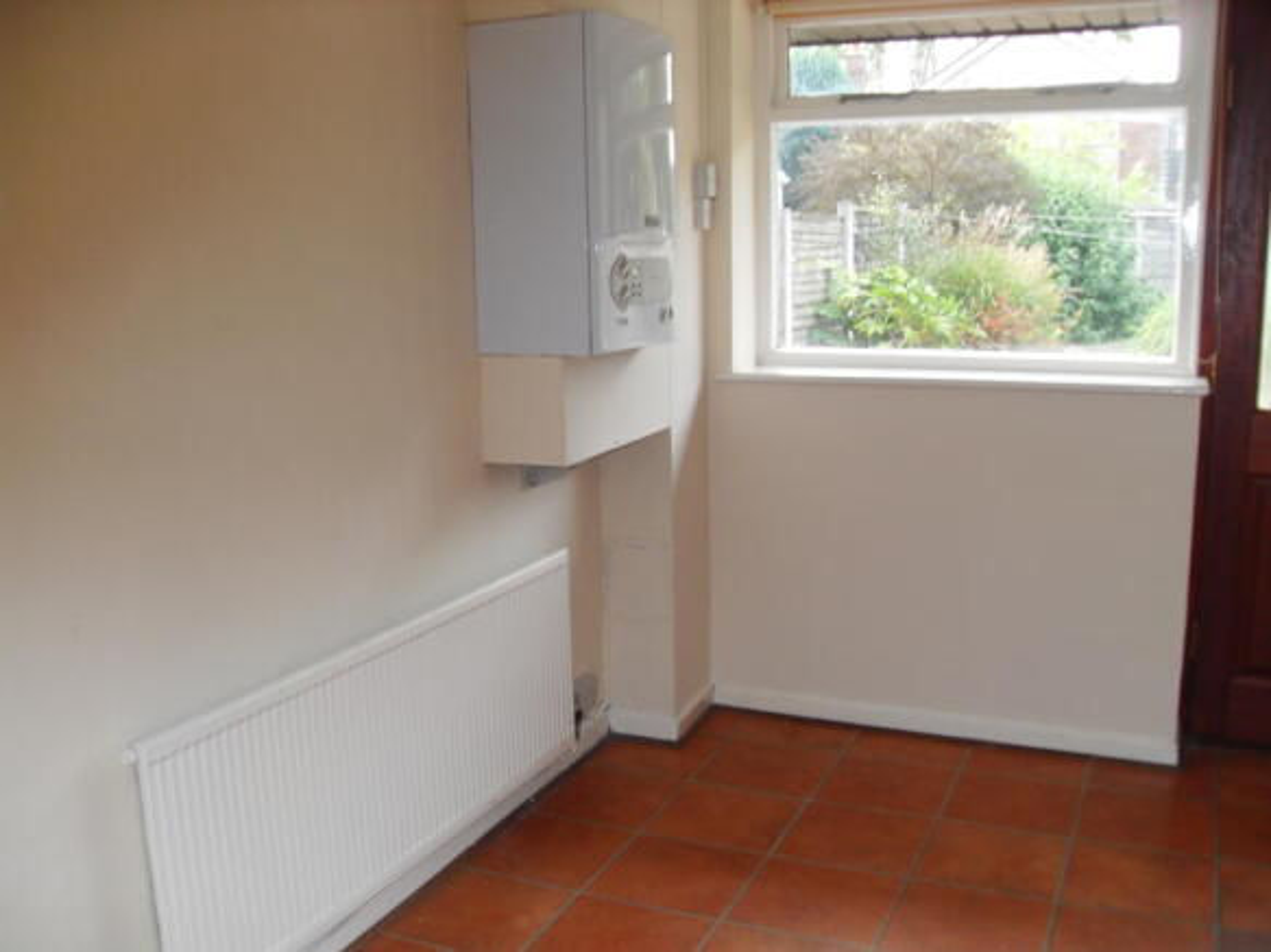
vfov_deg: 41.8
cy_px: 476
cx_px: 636
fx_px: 1248
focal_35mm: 34
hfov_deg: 54.0
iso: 100
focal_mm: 6.3
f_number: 2.8
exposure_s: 1/45
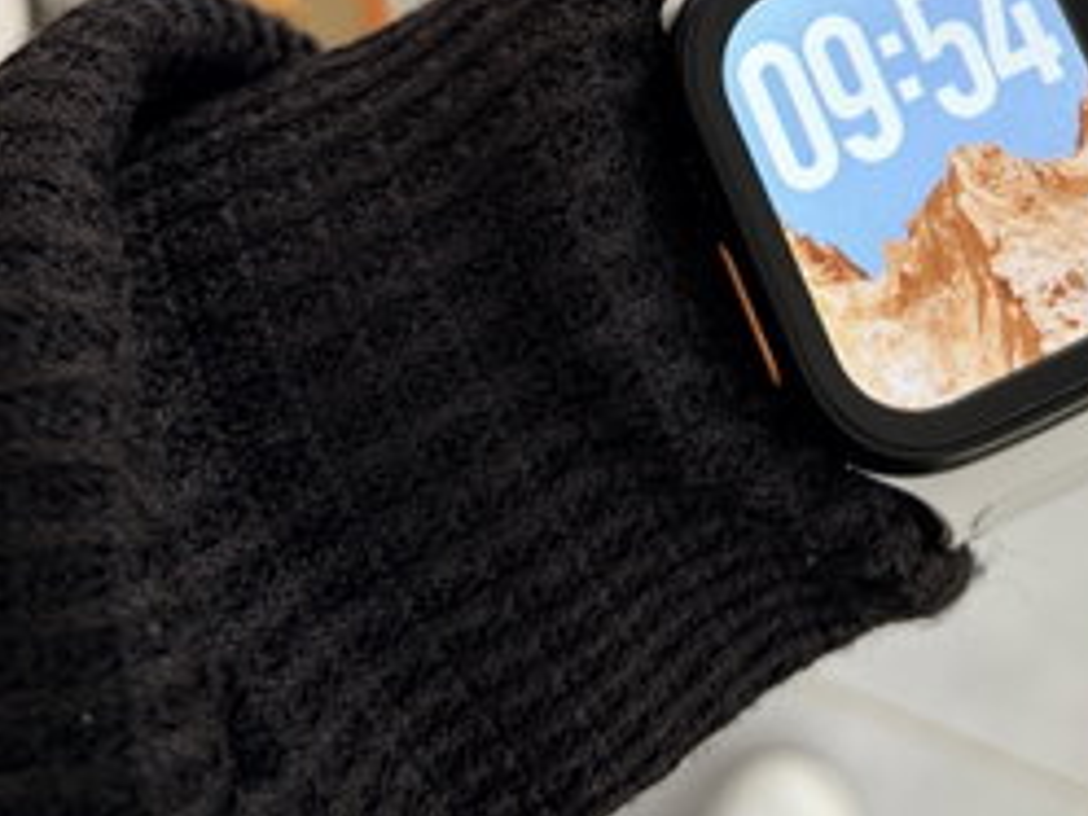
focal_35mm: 56
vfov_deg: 23.6
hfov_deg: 33.9
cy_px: -182
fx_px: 1760
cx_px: 768
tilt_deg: -73.5
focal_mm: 5.96
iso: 50
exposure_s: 1/121
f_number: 1.6
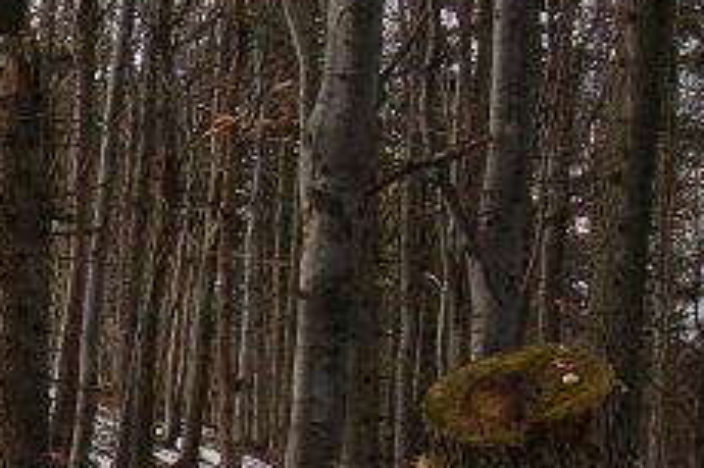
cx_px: -502
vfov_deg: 11.6
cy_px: 572
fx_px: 2247
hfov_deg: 15.6
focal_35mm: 115
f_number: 9
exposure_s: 1/80
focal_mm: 22
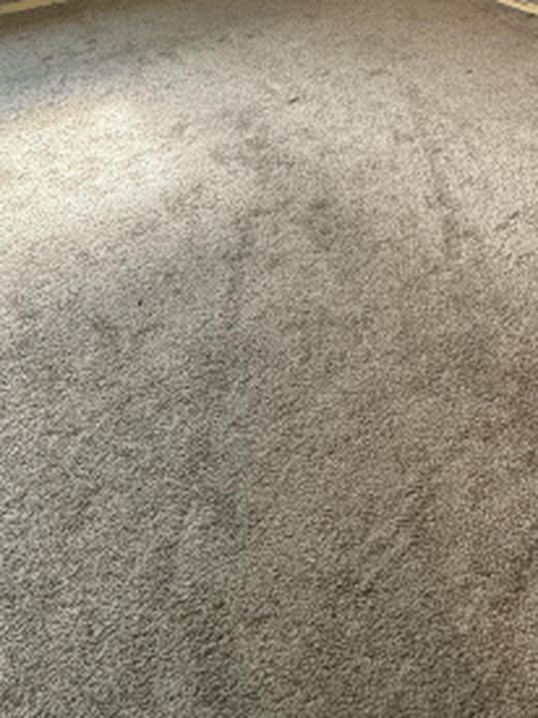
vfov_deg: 45.3
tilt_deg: -18.6
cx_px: 381
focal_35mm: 34
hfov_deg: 40.9
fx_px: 705
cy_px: -7
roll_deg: -0.7
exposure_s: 1/60
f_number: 2.2
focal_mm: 2.22
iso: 640
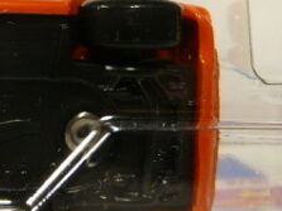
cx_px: -87
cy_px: 62
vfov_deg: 12.2
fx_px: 985
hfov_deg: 15.5
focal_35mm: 121
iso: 100
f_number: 2.8
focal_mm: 4.6
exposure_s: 1/80
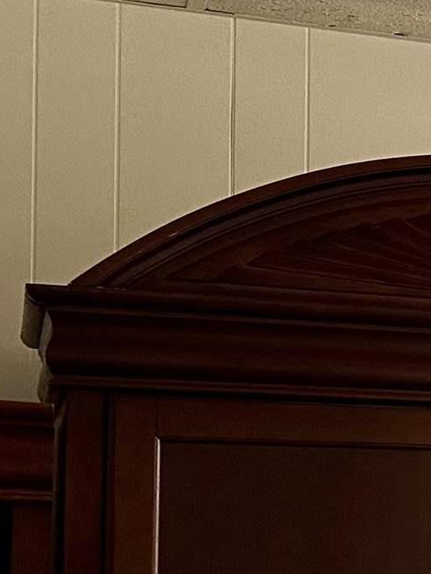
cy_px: 485
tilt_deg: +1.2
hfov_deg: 10.4
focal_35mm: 111
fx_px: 1843
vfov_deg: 17.5
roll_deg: -0.8
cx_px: 1194
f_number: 1.78
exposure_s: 1/121
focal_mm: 6.86
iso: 200
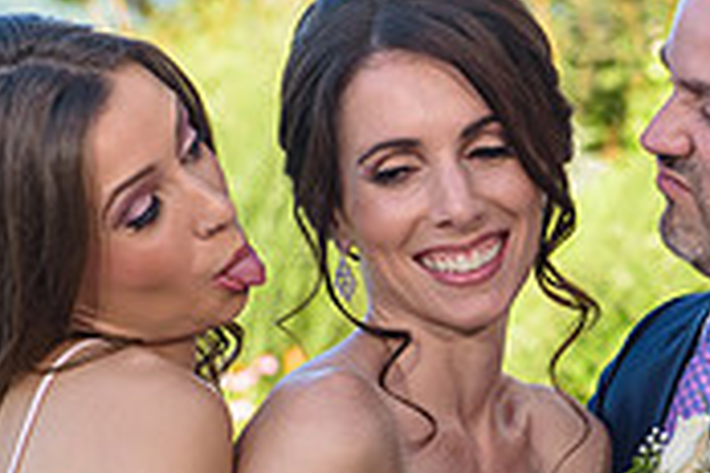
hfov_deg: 8.8
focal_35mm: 233
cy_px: 475
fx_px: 4595
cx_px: 657
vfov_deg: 5.9
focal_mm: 70
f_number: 4
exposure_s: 1/250
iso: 200
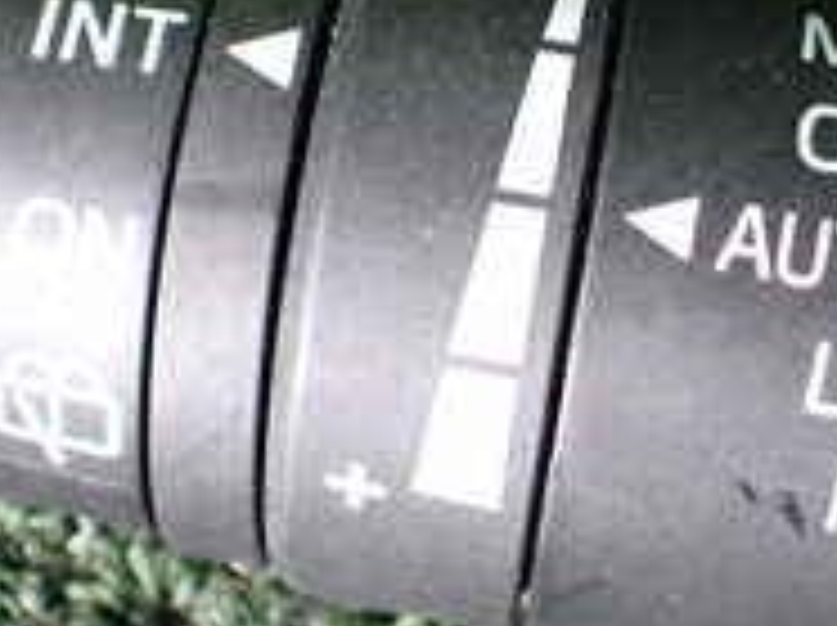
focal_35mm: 97
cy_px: 203
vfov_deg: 15.2
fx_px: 2342
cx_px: 522
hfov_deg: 20.2
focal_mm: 5.4
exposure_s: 1/40
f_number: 2.3
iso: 800
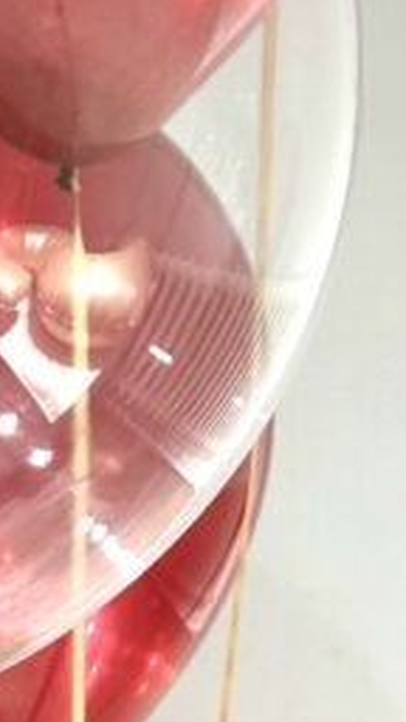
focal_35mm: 209
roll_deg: -0.9
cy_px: -231
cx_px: -166
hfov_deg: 5.8
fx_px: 4000
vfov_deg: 10.1
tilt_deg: -1.0
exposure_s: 1/50
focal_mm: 6.86
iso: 64
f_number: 1.78
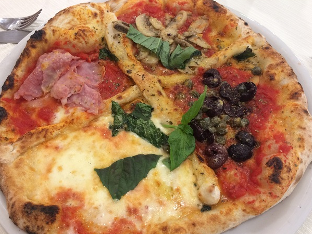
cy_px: 118
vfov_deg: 46.8
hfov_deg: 59.9
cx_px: 154
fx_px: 271
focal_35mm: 30
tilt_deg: -59.2
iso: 160
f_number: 2.2
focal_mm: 4.15
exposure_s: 1/33
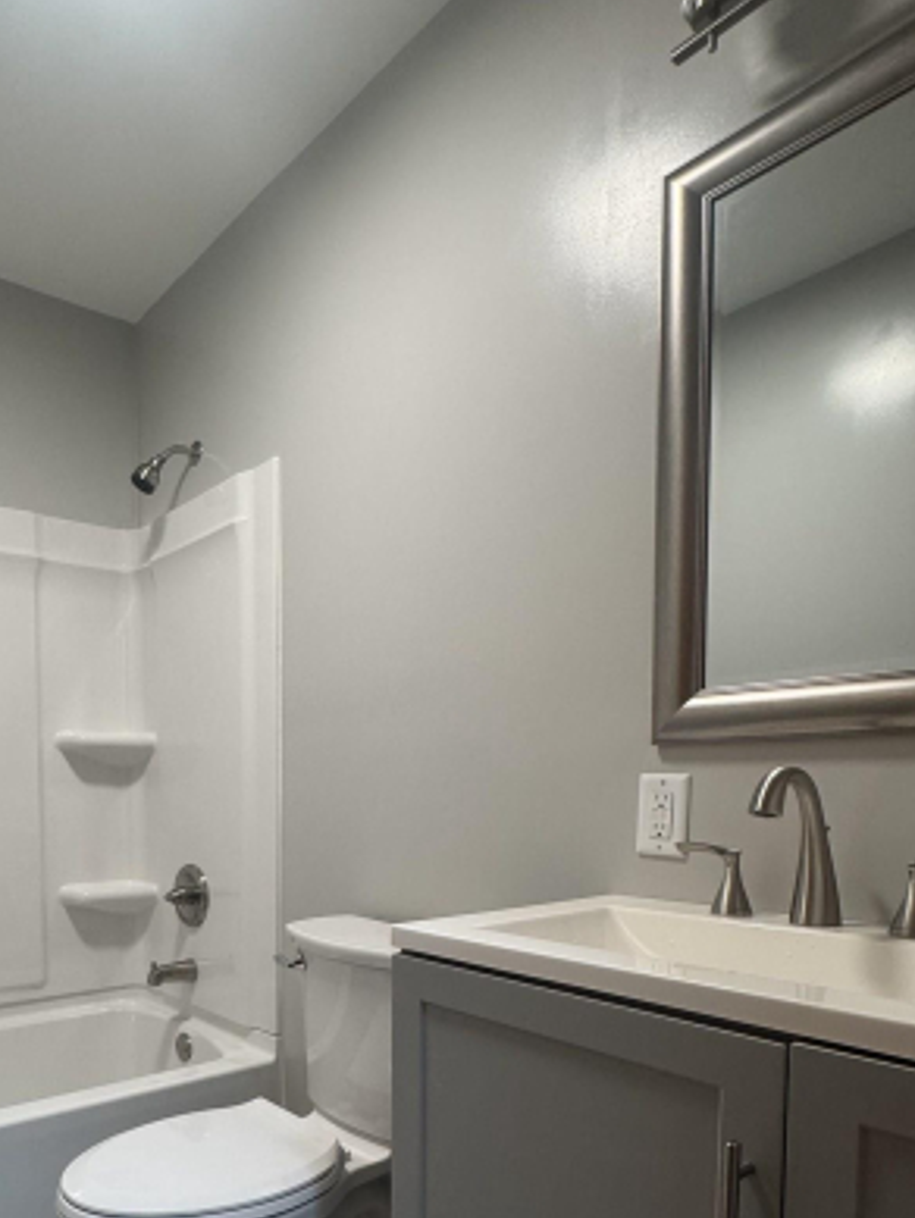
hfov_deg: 54.9
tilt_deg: -3.5
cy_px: 841
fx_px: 845
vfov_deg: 68.9
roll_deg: +0.7
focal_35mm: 24
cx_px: 260
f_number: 2.2
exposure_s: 1/60
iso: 200
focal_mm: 2.22
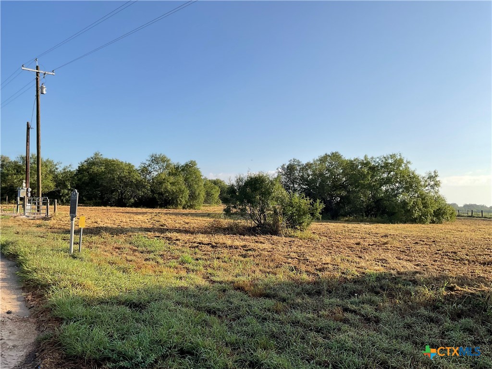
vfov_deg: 48.2
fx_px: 412
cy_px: 184
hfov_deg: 61.7
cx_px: 246
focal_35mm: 29
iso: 16
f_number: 1.8
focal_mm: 3
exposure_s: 1/1912
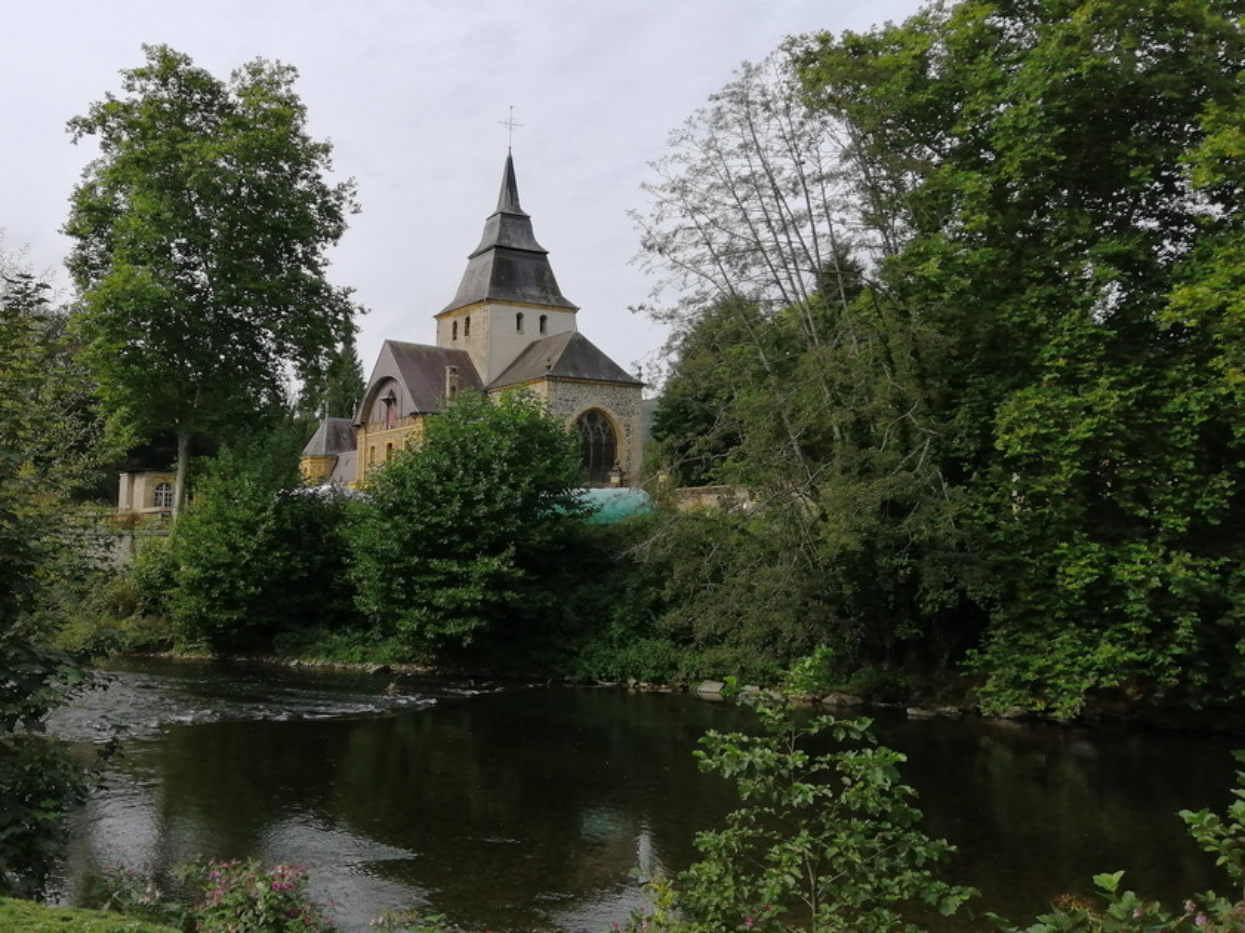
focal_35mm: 33
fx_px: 1186
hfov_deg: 54.8
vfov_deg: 42.9
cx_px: 480
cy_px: 440
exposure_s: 1/1751
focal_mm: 3.6
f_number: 1.8
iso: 50
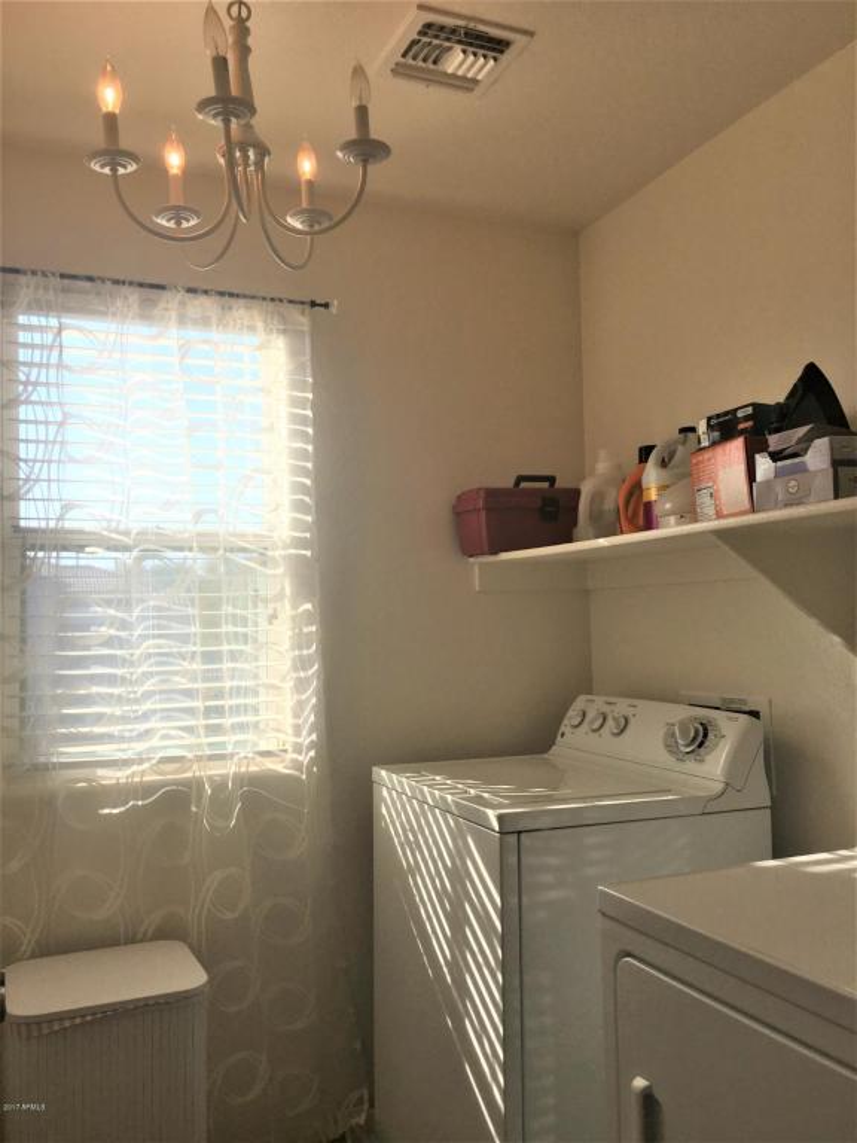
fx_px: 957
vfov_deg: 61.7
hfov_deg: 48.2
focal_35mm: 29
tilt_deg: +3.4
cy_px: 572
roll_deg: +1.6
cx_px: 428
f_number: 2.2
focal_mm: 4.15
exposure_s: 1/398
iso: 25
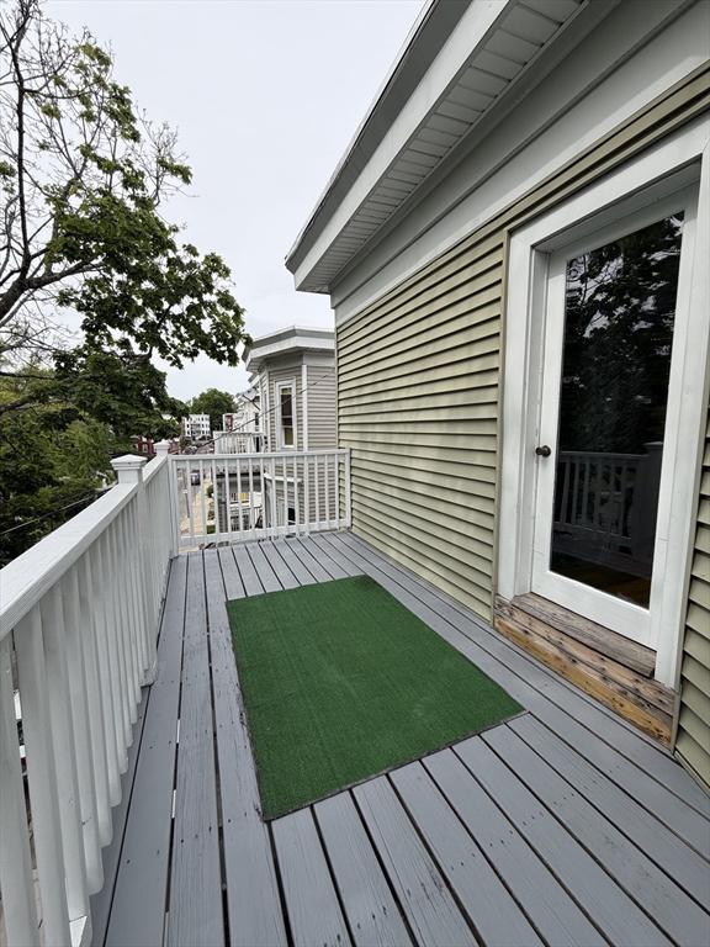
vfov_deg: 102.1
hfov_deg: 85.7
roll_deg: +0.9
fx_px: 383
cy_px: 474
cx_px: 355
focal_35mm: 14
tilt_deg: -6.1
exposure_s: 1/770
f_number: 2.2
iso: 32
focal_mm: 2.22
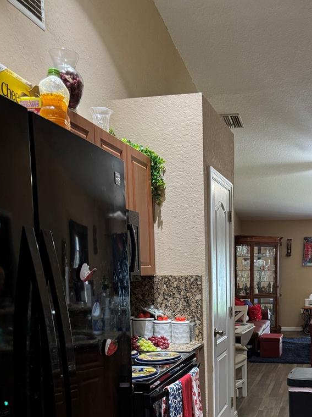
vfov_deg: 46.9
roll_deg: +1.0
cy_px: 321
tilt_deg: -7.0
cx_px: 235
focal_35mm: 38
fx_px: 457
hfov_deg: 36.8
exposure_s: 1/40
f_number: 1.78
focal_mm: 6.76
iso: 640
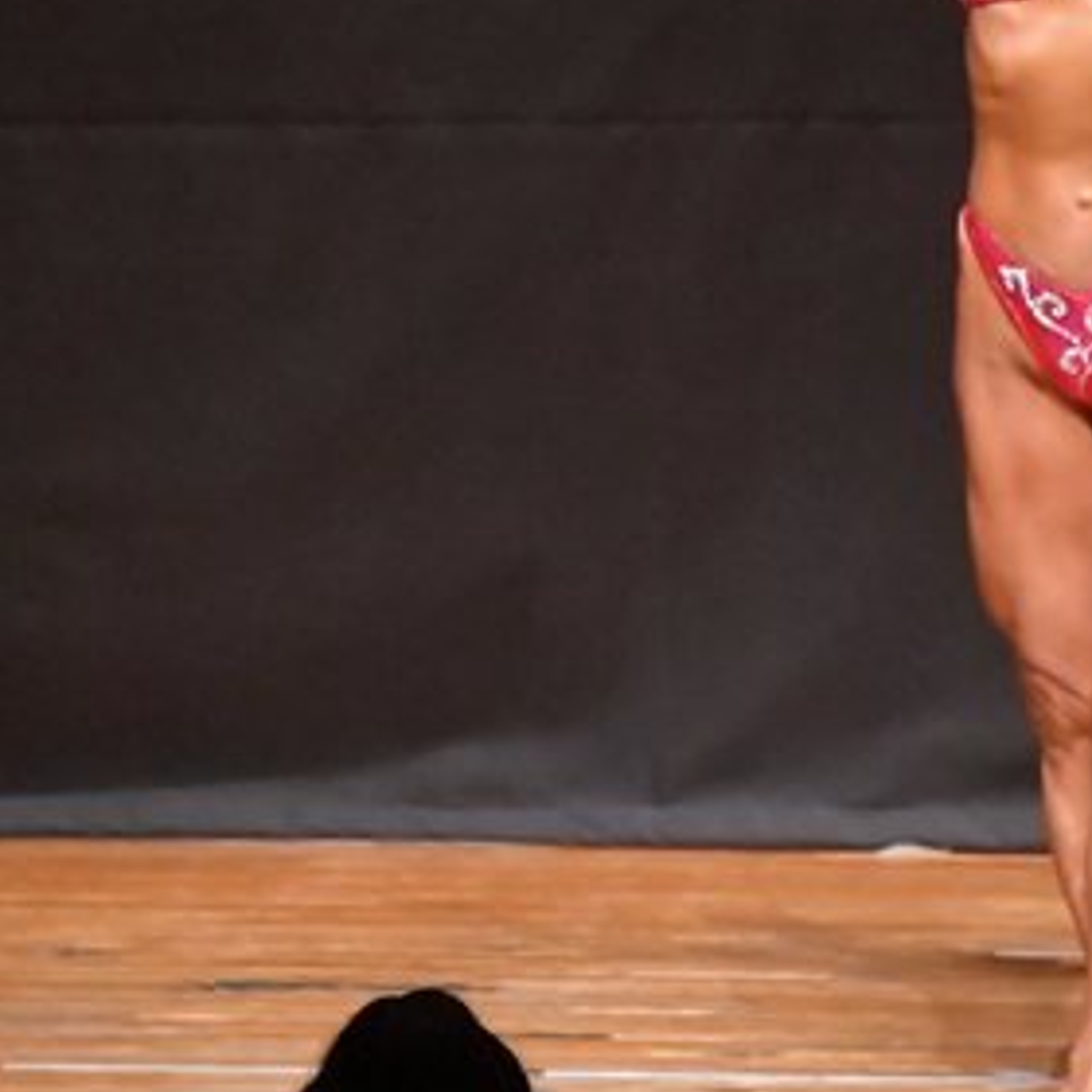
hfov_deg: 2.5
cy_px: 168
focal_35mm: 706
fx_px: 25197
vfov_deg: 2.5
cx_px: 852
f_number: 5.6
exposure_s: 1/400
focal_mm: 200
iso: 12800
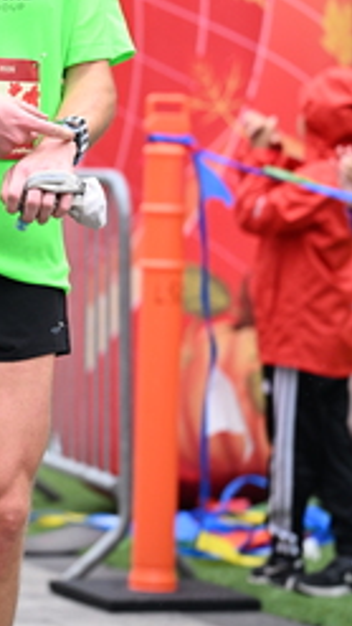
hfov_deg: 5.4
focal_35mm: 224
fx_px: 3716
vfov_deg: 9.6
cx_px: -110
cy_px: 198
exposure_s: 1/2000
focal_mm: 96
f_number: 2.8
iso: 1250
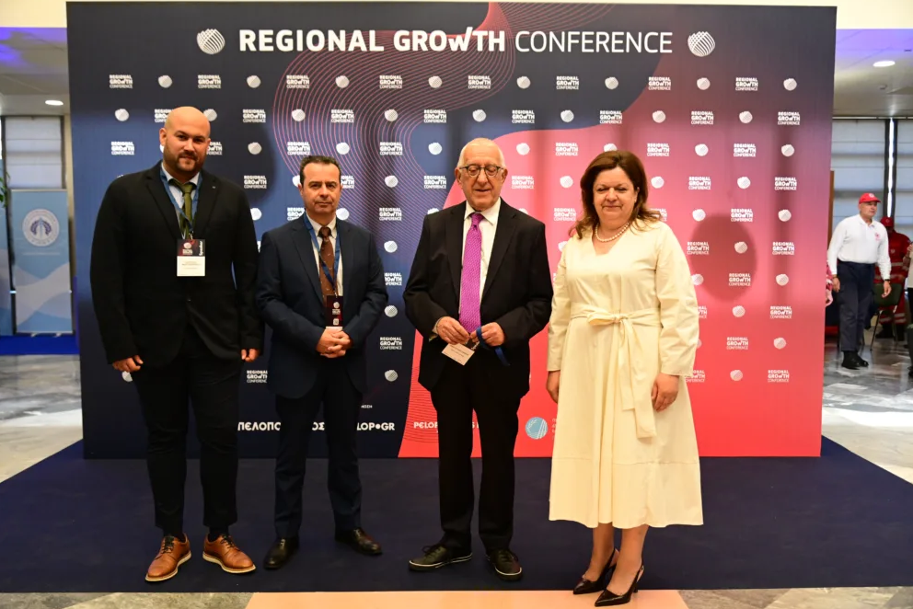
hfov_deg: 58.7
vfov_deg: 41.1
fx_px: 812
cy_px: 301
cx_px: 450
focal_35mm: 32
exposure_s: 1/320
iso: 3200
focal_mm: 31
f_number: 4
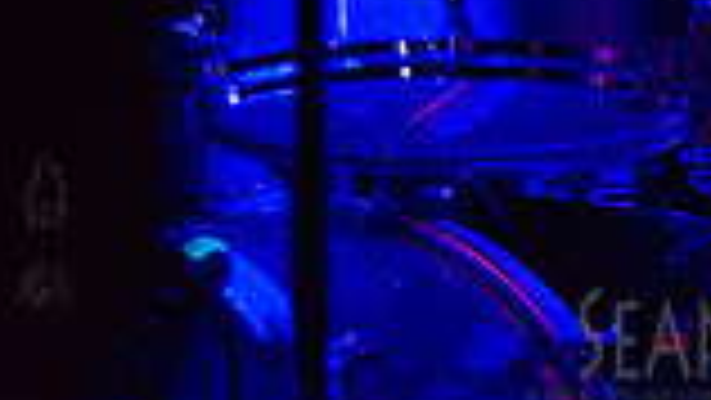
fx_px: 8147
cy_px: -425
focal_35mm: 432
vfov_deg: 2.8
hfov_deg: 5.0
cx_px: 914
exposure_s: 1/640
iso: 2500
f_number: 2.8
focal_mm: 112
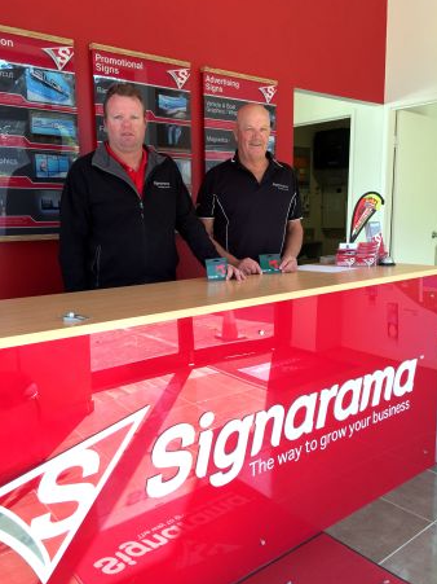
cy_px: 288
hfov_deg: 46.8
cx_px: 216
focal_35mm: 30
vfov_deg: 60.0
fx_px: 505
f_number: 2.2
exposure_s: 1/40
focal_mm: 4.15
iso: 32
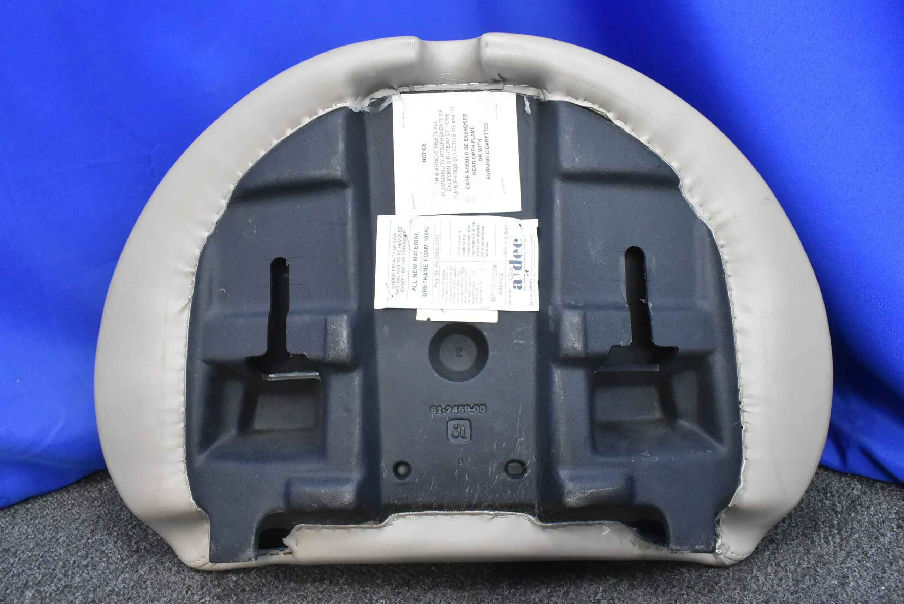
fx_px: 792
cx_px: 452
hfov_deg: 59.5
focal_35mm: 32
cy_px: 302
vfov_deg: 41.8
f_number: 8
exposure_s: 1/30
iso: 3600
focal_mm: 21
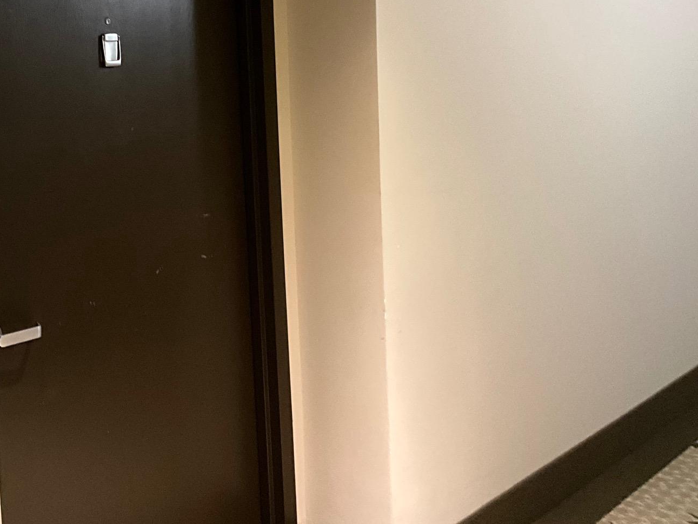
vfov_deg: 31.0
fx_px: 927
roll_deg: +3.0
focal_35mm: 46
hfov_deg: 39.7
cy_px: 134
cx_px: 145
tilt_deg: -5.0
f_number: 1.8
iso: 400
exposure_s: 1/30
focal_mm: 3
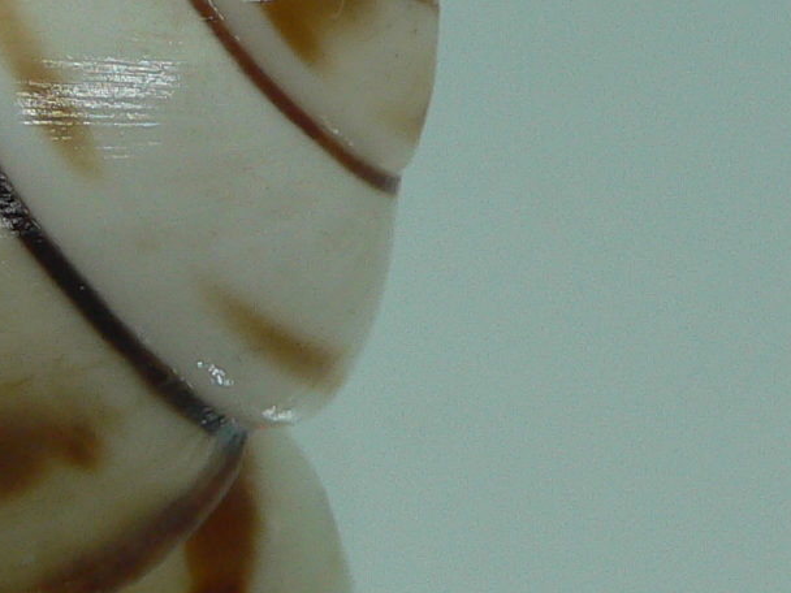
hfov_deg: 16.8
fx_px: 2651
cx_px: 114
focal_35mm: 116
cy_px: 234
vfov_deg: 12.8
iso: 80
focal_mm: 4.6
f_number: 2.8
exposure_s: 1/60
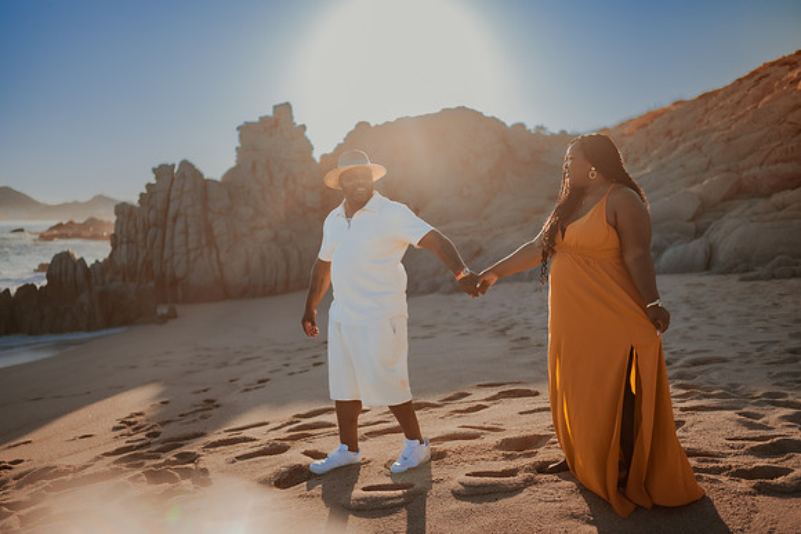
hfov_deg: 54.4
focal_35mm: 35
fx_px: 779
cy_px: 267
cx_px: 400
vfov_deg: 37.9
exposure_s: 1/4000
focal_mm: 35
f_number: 1.8
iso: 100
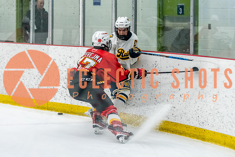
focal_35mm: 126
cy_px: 75
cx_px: 78
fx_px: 823
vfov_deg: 10.9
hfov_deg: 16.2
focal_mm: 86
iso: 3200
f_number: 2.8
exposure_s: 1/800
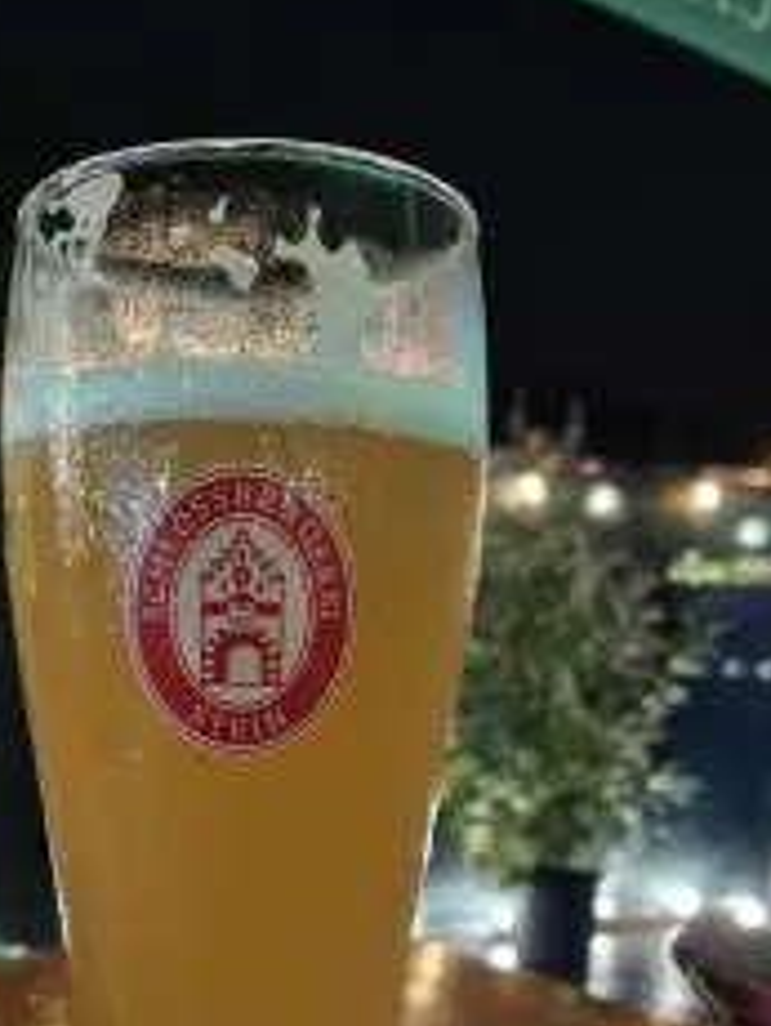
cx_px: 241
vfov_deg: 44.0
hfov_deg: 35.6
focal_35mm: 40
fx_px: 1186
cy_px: 852
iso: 1250
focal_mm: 5.4
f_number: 1.8
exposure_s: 1/33
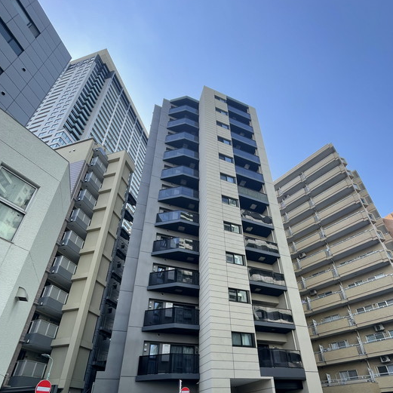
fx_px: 244
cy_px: 272
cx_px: 216
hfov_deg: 77.5
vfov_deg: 74.4
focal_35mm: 19
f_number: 2.4
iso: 25
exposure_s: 1/148
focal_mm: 1.55
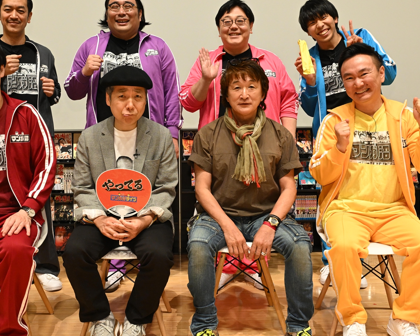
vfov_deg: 31.4
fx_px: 597
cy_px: 153
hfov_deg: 38.7
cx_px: 181
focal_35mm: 48
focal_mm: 32
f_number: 7.1
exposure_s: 1/100
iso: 2500
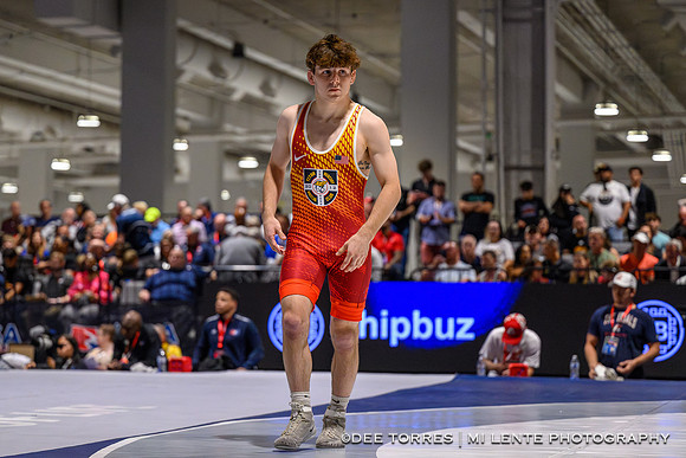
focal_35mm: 97
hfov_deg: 20.9
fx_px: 1857
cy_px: 235
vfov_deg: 14.1
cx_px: 312
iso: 9000
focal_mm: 82
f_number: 2.8
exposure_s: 1/800
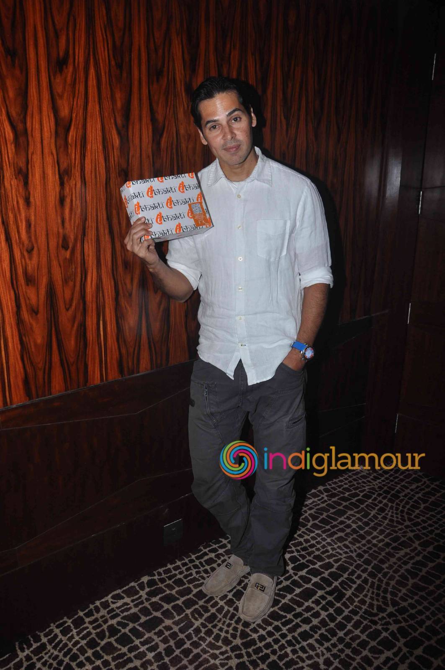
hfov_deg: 41.6
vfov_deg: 59.5
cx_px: 222
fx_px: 585
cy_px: 335
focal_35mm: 32
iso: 320
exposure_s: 1/250
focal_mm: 21
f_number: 9
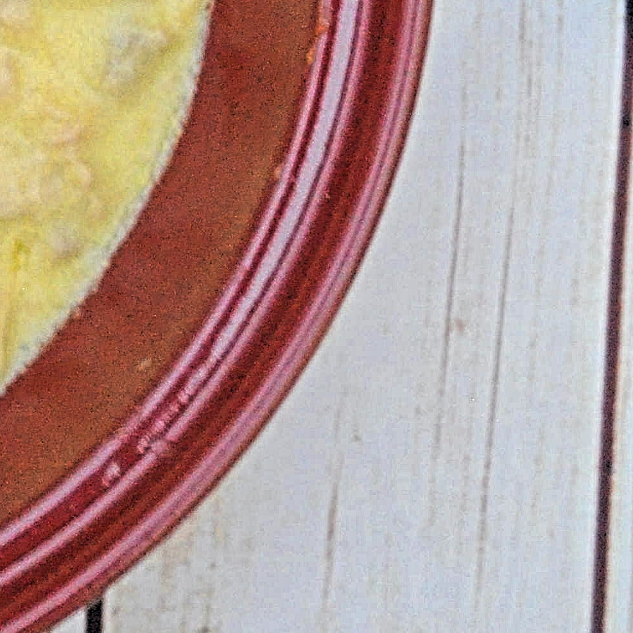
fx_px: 2979
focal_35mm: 144
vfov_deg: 11.9
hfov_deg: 11.4
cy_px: -96
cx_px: -465
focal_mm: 26
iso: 1600
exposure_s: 1/3
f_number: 4.2
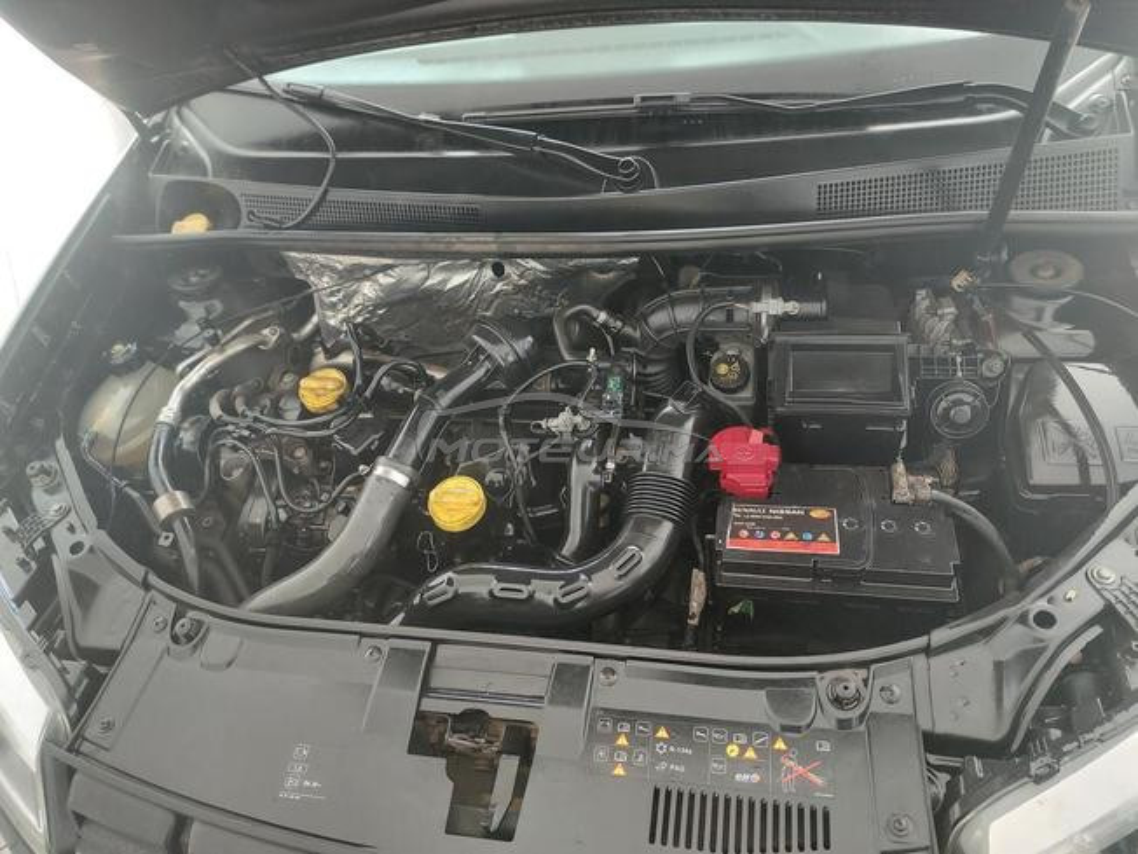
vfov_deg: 56.8
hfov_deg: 71.6
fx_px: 789
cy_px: 427
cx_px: 569
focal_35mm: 24
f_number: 1.8
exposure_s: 1/25
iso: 500
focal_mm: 5.23
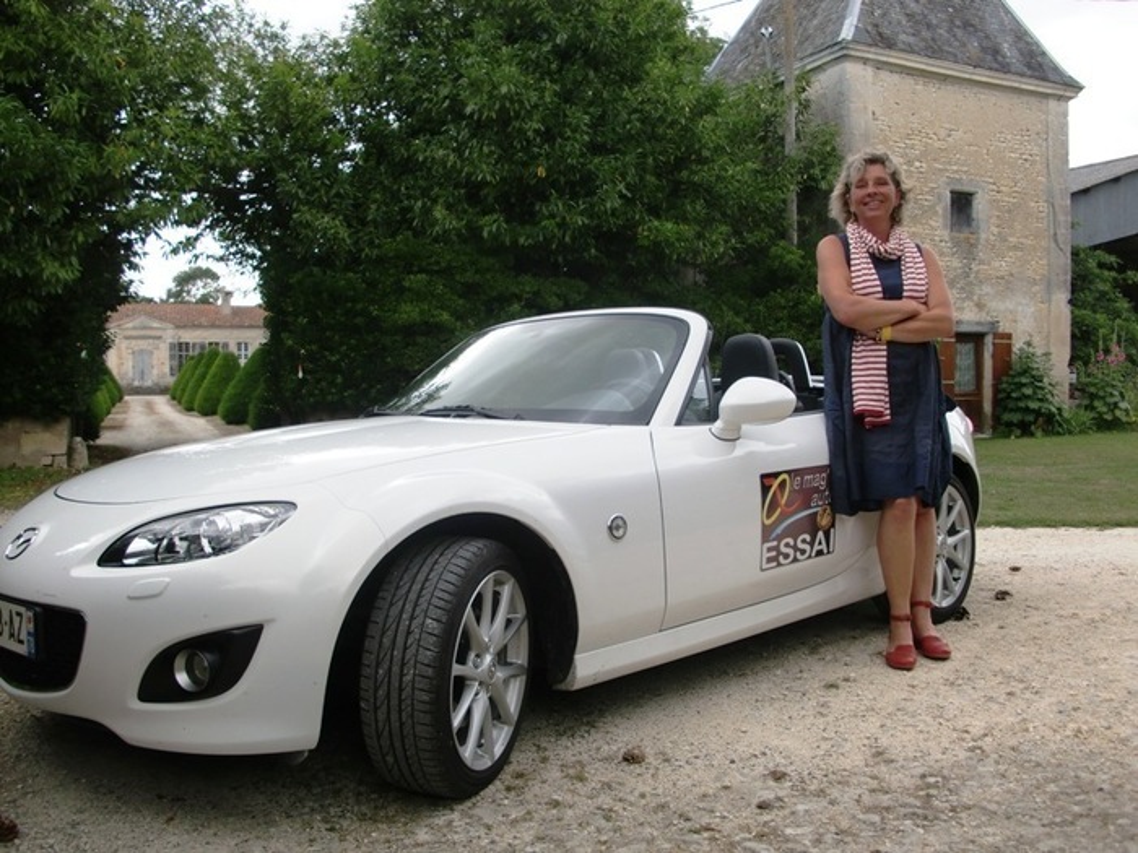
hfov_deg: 51.4
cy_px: 426
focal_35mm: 36
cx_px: 569
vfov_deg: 39.7
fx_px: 1183
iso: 64
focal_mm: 6.3
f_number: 2.8
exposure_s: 1/400
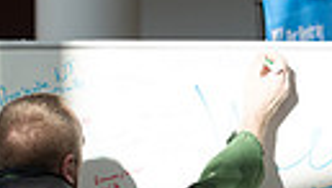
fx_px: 3359
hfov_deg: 5.7
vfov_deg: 3.2
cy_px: 112
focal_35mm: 381
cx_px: 241
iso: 125
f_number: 2.8
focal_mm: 70
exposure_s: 1/640
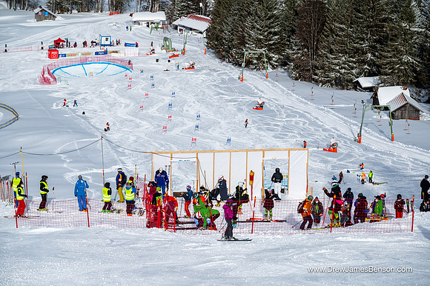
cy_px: 143
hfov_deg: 13.3
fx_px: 1850
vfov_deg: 8.8
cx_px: 215
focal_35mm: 155
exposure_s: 1/3200
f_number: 7.1
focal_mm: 155
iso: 320
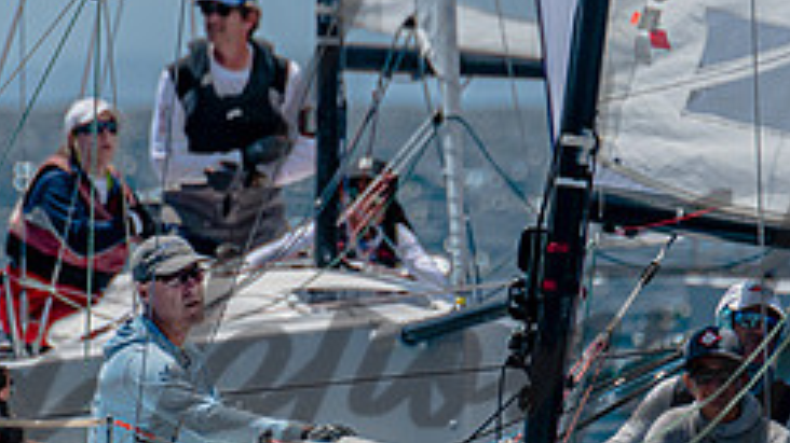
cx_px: 302
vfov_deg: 0.7
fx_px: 34884
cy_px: 400
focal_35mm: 1666
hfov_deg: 1.3
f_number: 5.6
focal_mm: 400
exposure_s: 1/2000
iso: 200
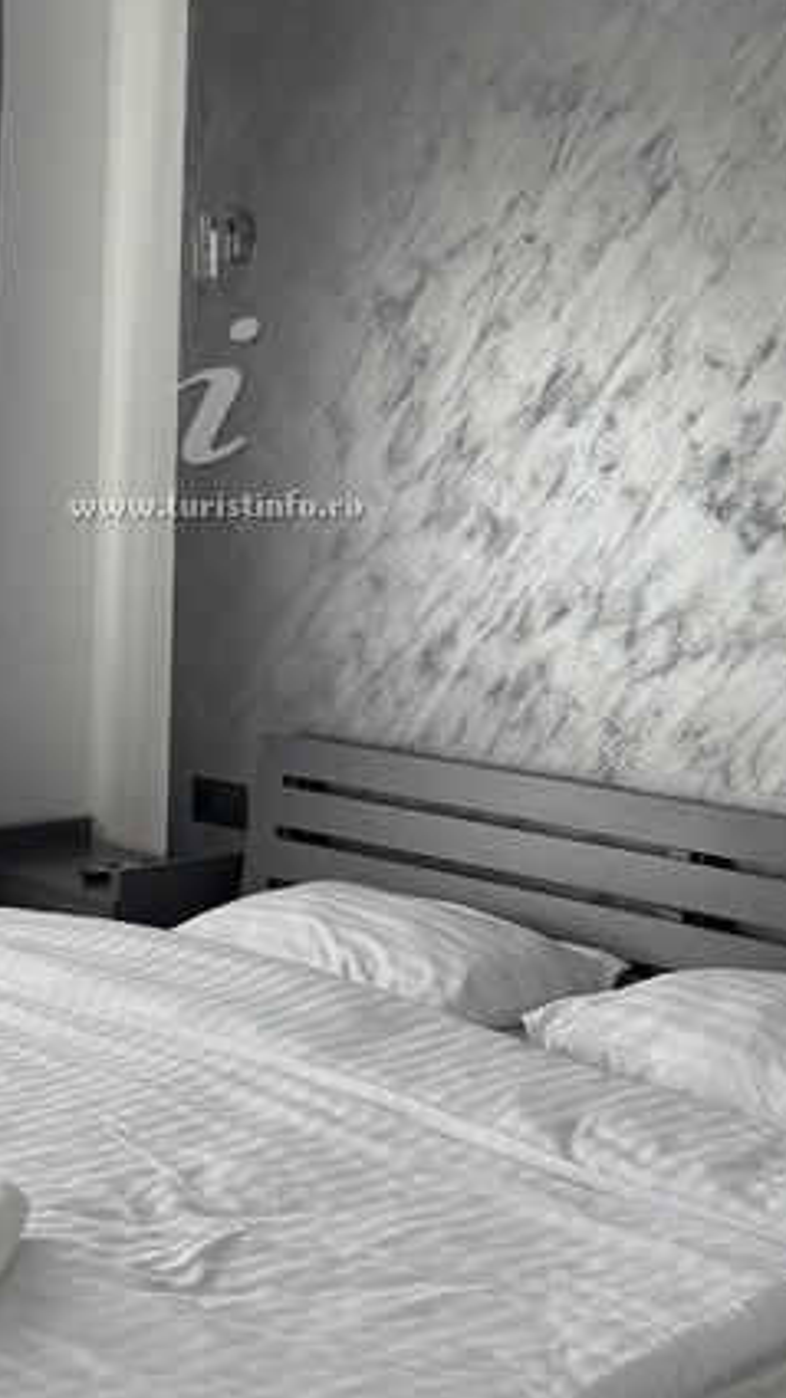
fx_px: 2335
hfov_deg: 19.0
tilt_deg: +0.5
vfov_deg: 32.9
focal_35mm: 63
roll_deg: -1.9
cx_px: 204
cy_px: 401
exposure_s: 1/543
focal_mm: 6.76
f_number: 1.78
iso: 100
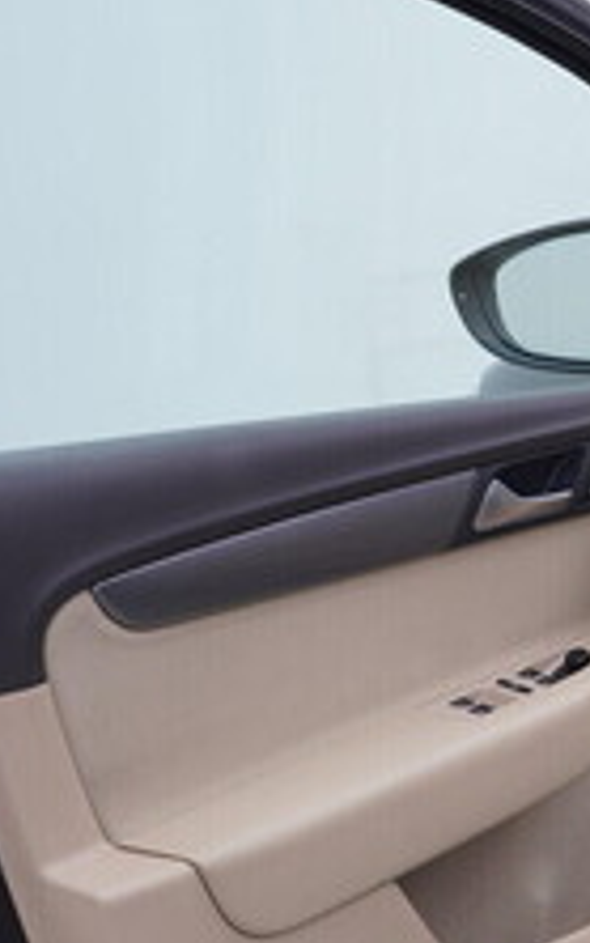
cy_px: 635
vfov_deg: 22.7
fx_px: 2338
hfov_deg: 13.4
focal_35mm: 91
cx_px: 921
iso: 125
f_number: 3.5
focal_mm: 24
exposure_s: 1/60
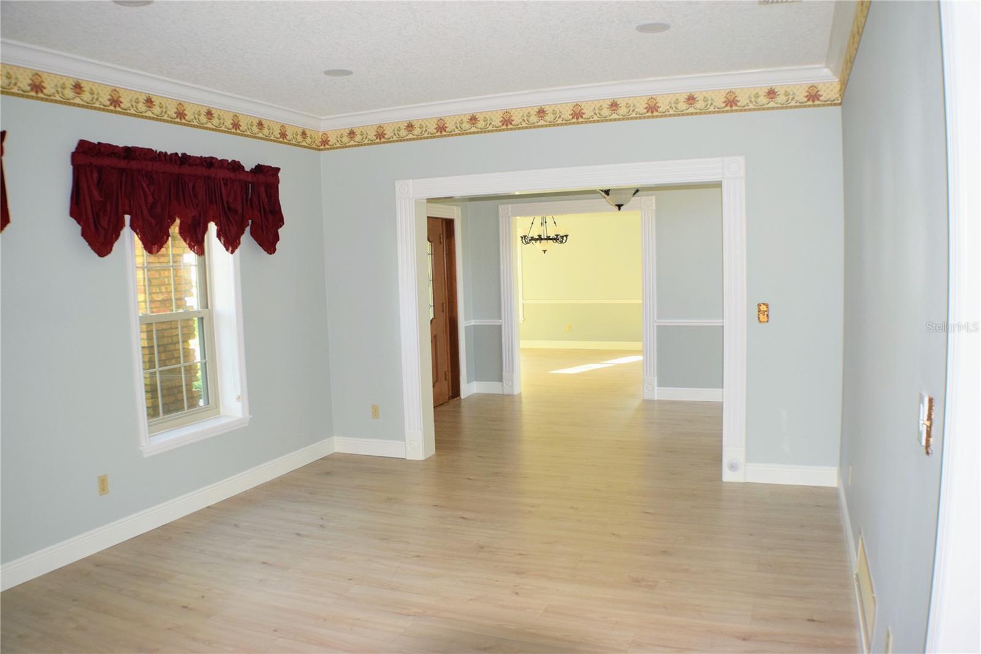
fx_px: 981
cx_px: 490
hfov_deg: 53.1
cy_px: 327
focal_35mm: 36
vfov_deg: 36.9
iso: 800
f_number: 5
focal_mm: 24
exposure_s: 1/100
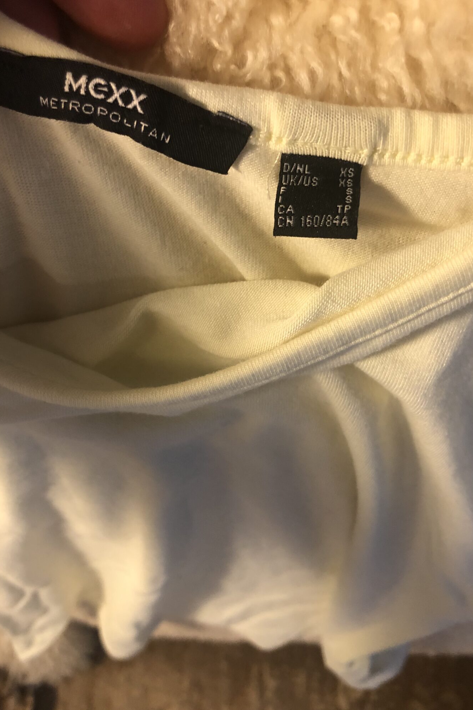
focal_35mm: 30
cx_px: 231
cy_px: 349
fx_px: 591
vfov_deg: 61.9
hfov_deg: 43.6
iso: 50
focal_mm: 3.99
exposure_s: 1/15
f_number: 1.8
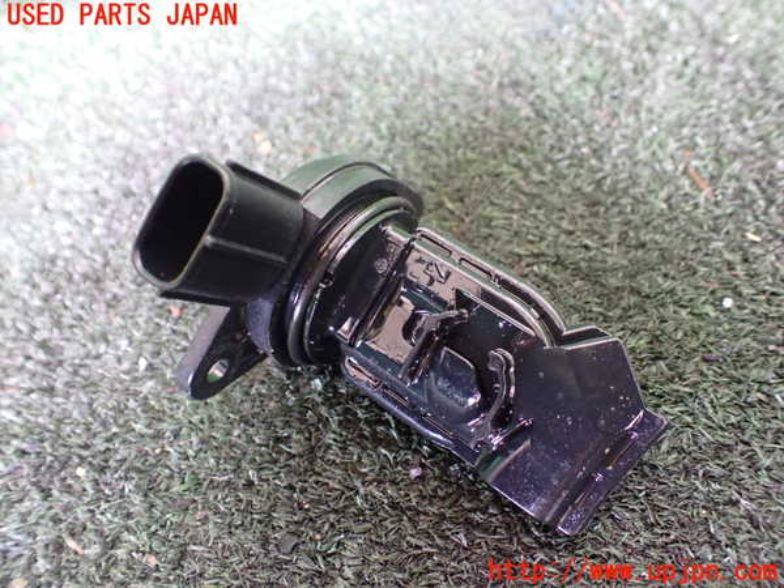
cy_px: 294
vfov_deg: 46.8
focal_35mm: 30
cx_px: 392
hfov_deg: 60.0
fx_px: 679
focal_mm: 5.4
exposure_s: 1/30
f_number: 2.3
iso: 1000
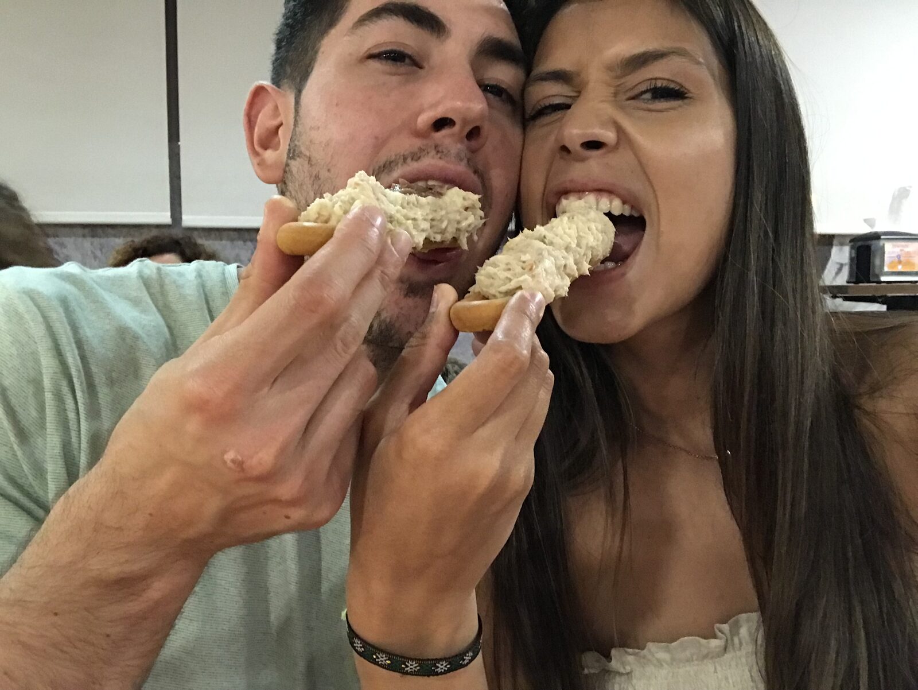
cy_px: 345
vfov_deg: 44.2
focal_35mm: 32
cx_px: 459
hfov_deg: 56.8
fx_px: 849
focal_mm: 2.87
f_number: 2.2
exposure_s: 1/17
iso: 320
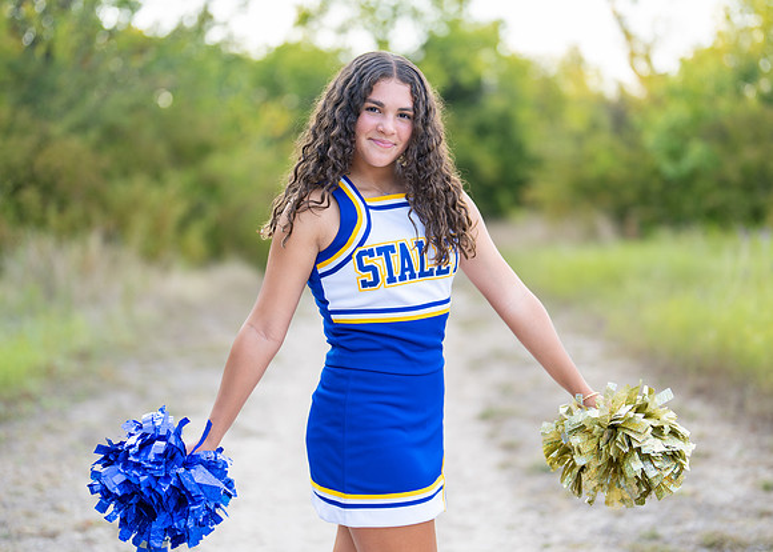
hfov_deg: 33.9
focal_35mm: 58
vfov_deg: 24.5
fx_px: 1268
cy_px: 272
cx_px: 395
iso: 100
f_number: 1.2
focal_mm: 50
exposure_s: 1/800
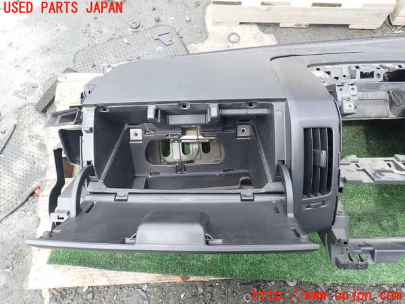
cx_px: 202
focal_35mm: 25
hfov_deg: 69.4
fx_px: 292
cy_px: 152
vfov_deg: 54.9
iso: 100
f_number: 2.8
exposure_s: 1/160
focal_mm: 4.5
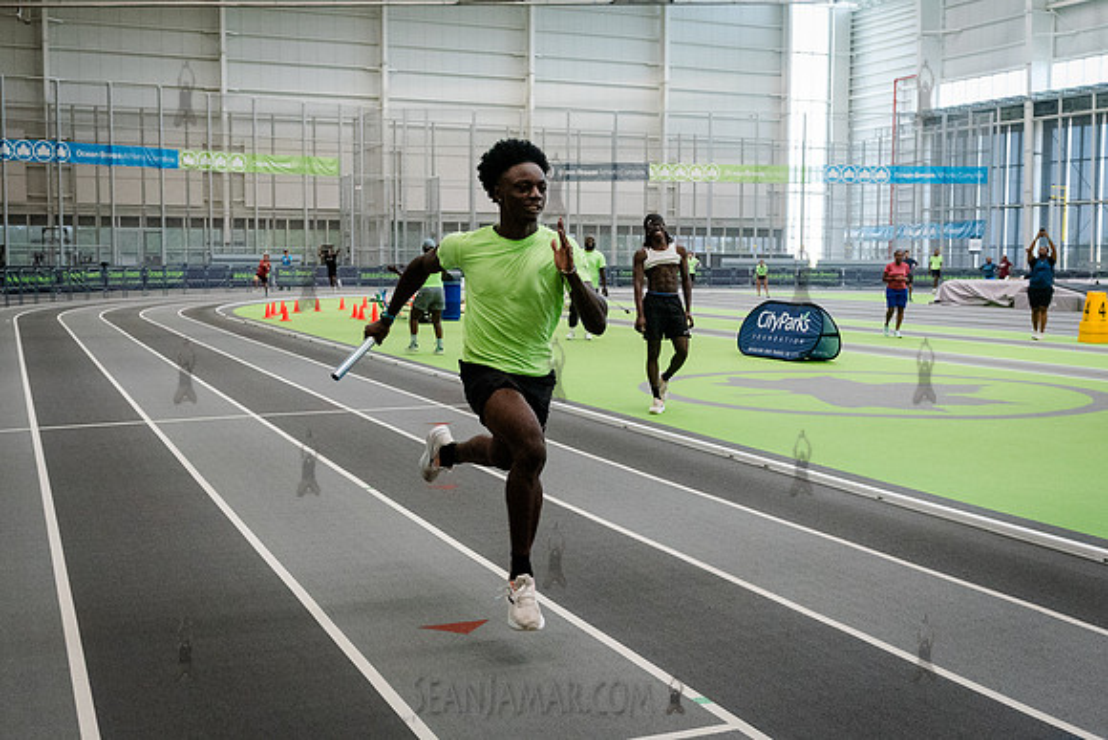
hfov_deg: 46.2
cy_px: 397
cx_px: 535
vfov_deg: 31.8
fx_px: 1299
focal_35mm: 42
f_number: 3.5
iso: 6400
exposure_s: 1/1000
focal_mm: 31
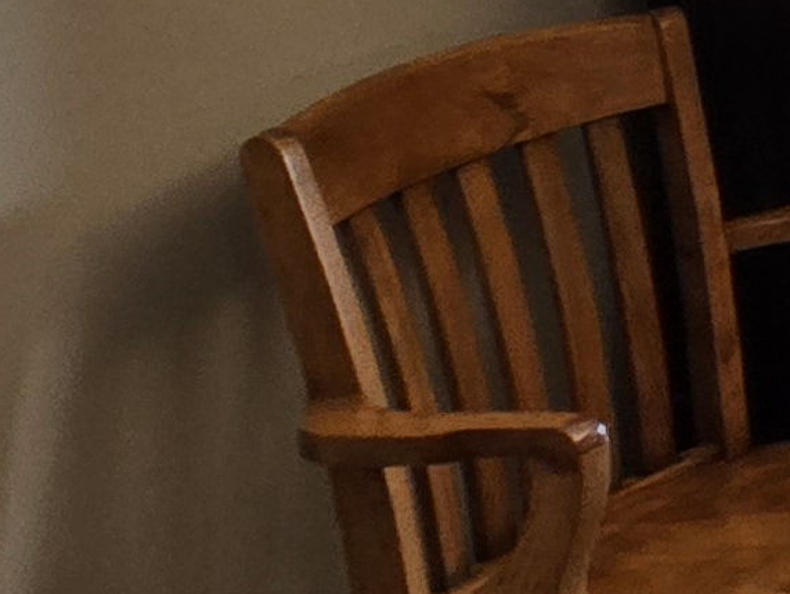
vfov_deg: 14.1
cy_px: -528
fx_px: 2078
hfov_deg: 12.2
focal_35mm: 91
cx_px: 2254
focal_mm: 2.2
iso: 100
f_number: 2.2
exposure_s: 1/60
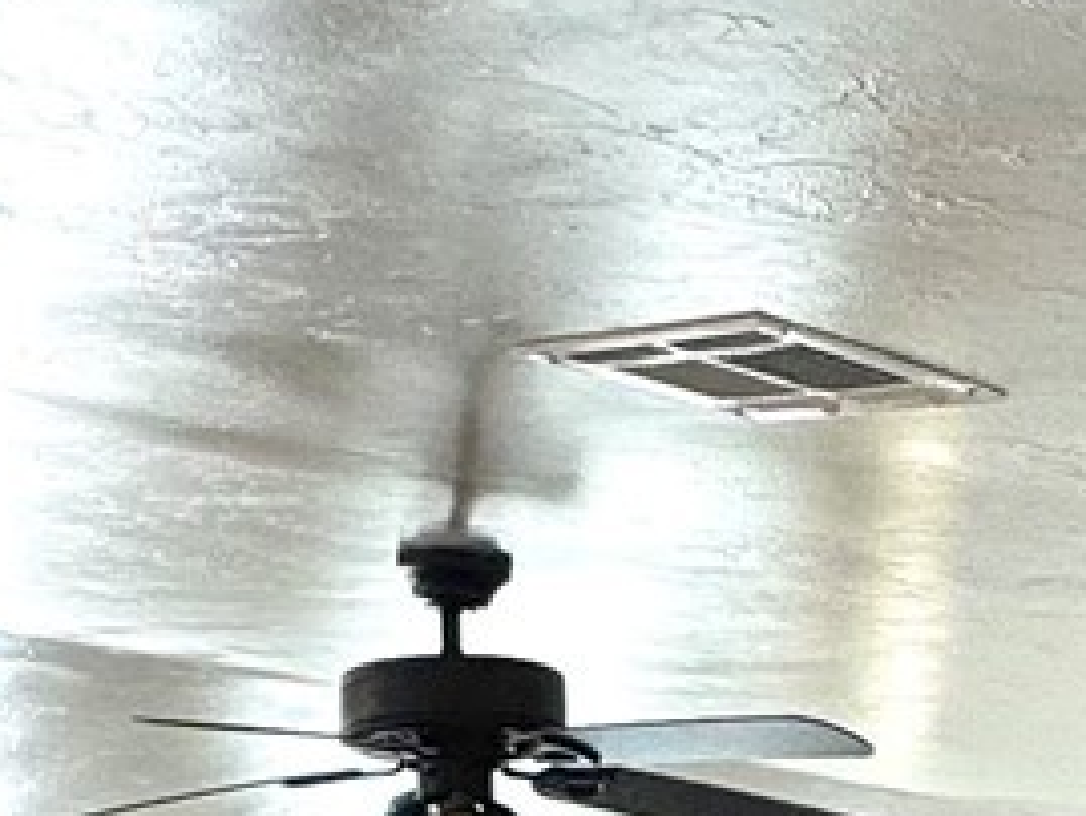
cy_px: 1301
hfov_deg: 19.5
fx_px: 3139
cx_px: 783
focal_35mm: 100
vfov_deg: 13.7
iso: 125
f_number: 2.2
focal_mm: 2.22
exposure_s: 1/120
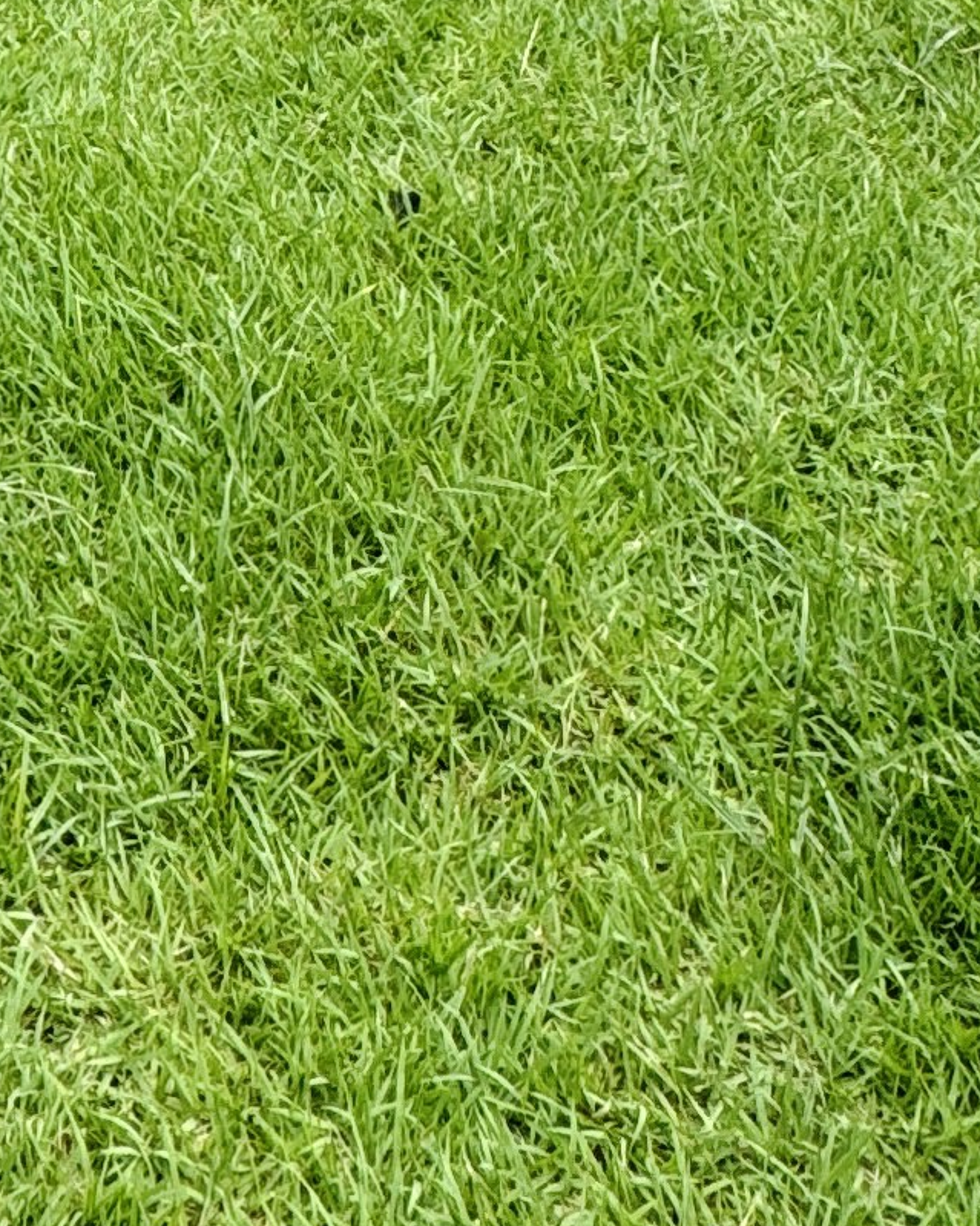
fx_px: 2502
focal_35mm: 69
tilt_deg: -0.6
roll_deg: +1.8
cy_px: -1162
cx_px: -115
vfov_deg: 18.8
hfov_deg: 21.0
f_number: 2.2
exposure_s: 1/646
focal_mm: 2.22
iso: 50
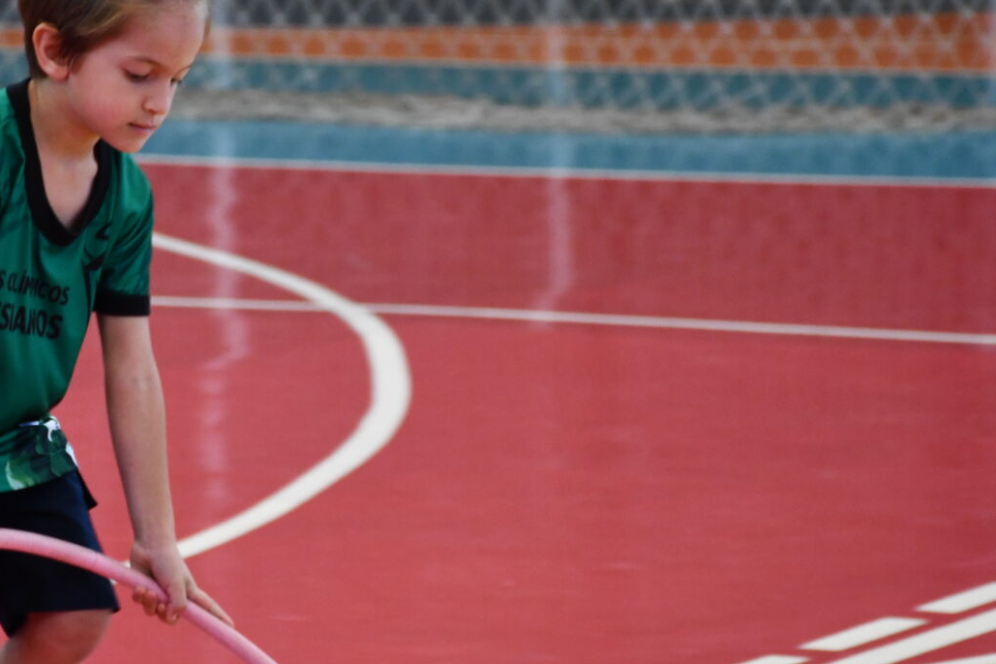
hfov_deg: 8.2
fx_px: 6971
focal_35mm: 252
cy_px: 419
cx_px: 297
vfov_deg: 5.5
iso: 2000
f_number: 5.3
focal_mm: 90
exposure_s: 1/125
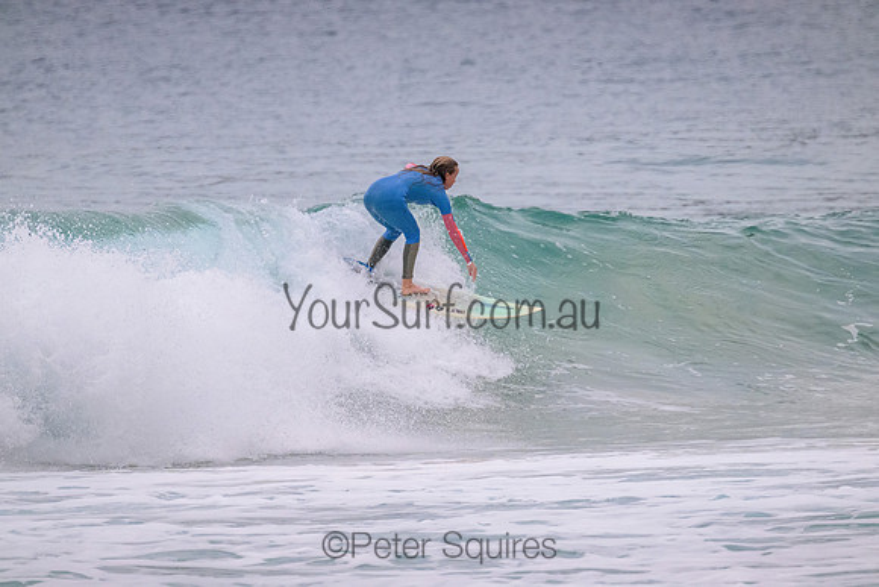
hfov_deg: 2.6
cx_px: 440
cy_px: 294
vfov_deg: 1.7
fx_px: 19537
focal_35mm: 800
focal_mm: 800
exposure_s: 1/1250
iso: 4500
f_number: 11
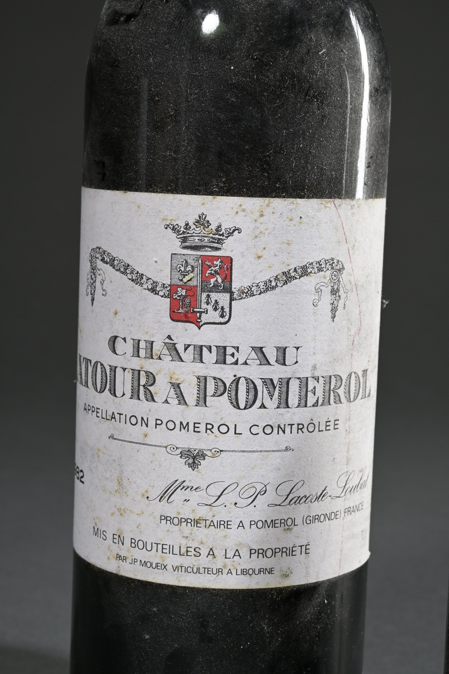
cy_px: 337
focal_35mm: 75
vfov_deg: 27.0
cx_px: 224
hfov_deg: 18.2
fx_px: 1403
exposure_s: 1/125
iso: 250
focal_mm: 50
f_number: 14
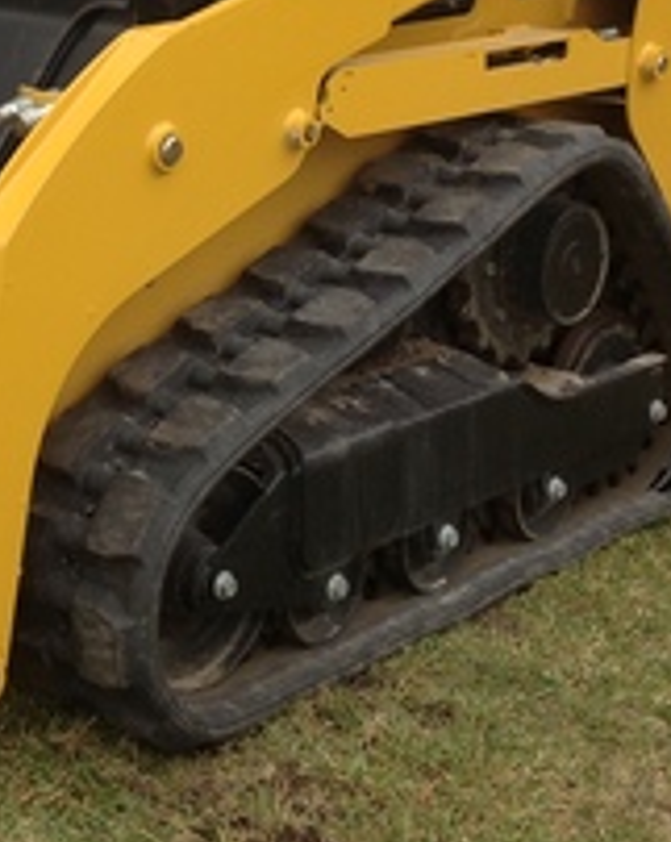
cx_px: 175
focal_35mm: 92
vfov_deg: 20.4
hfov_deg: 16.6
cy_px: 96
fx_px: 2289
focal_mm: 4.28
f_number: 2.4
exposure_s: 1/226
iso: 50
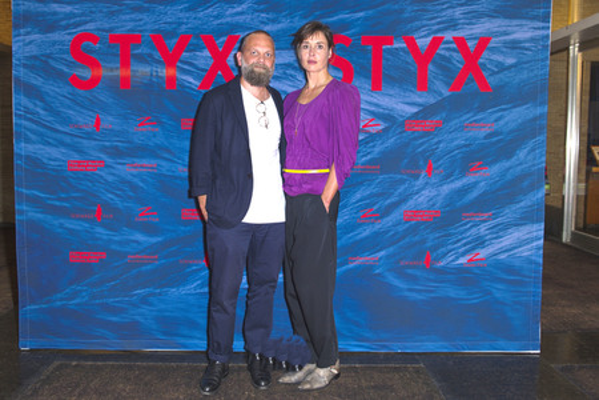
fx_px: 466
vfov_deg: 46.4
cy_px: 200
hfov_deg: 65.5
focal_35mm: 28
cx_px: 300
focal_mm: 28
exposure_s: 1/160
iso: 400
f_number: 5
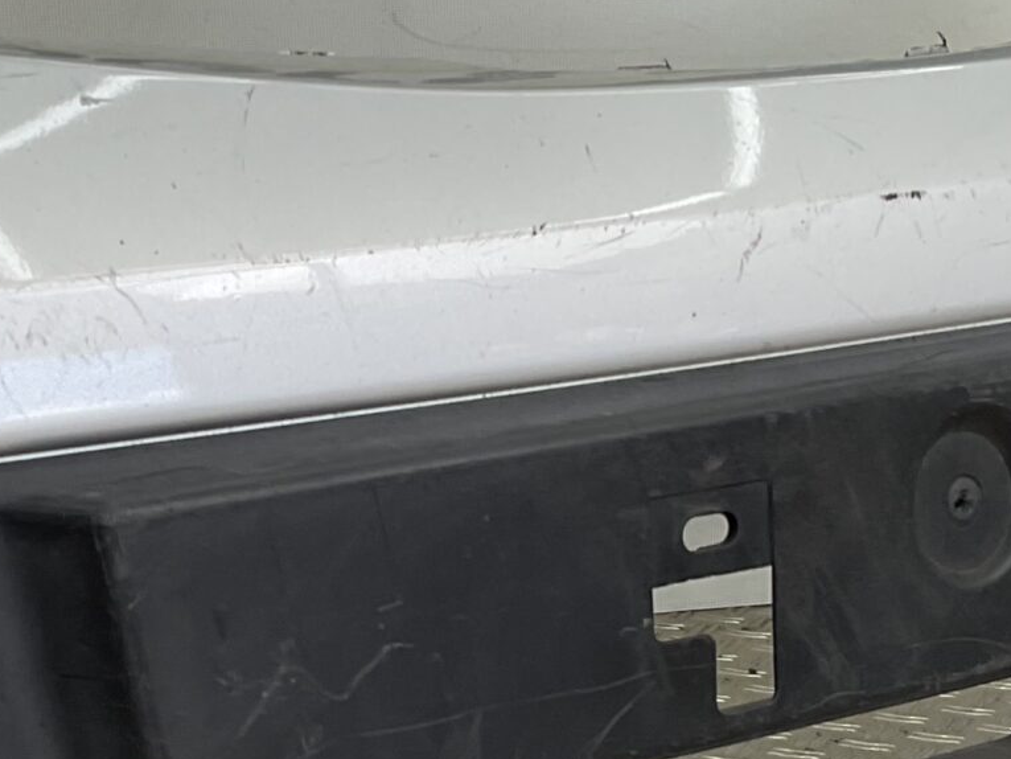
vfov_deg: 15.1
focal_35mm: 97
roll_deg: +1.8
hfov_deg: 20.1
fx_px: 2833
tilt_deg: -16.6
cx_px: 318
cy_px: 682
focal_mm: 3
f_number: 1.8
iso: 16
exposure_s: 1/146
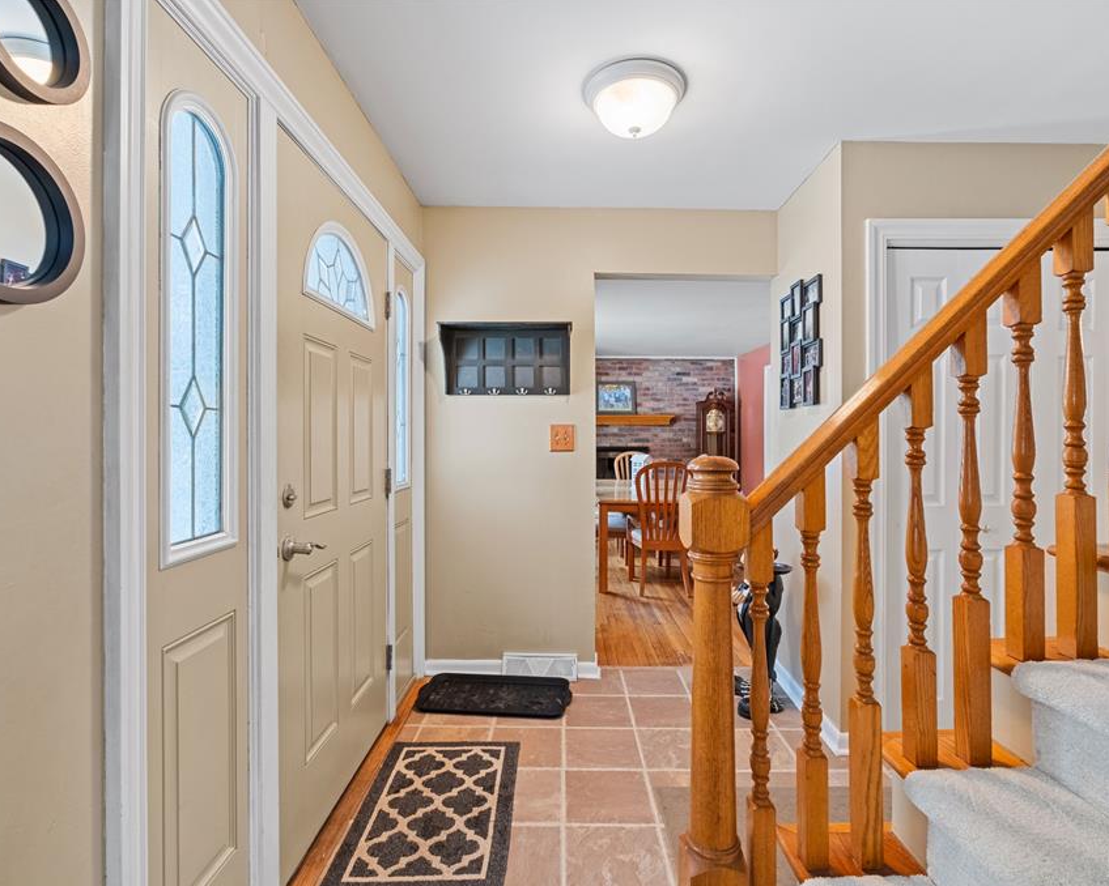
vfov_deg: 77.0
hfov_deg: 89.6
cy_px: 443
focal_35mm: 17
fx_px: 558
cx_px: 570
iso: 800
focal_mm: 10
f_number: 7.1
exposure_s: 2
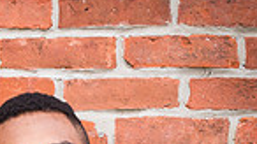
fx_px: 1097
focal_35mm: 161
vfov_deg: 7.1
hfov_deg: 13.3
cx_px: 33
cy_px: 327
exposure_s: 1/30
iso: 200
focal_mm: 50
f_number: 2.8
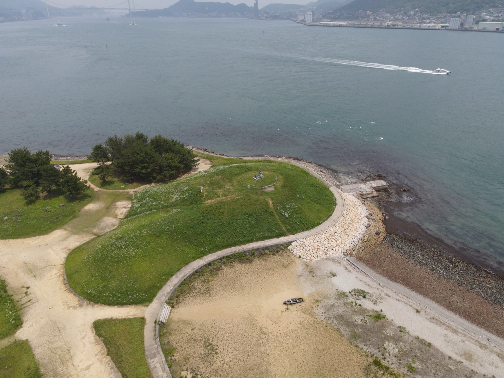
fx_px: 349
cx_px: 252
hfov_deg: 71.6
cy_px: 189
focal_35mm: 24
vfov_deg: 56.8
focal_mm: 4.5
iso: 100
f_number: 2.8
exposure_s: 1/800
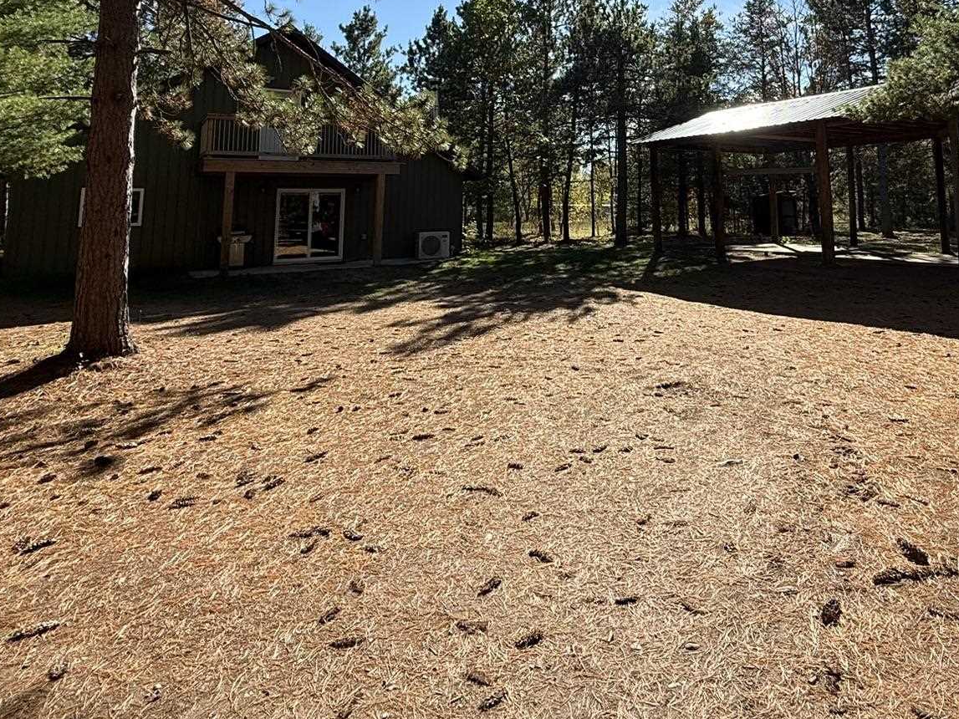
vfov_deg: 50.7
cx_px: 622
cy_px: 120
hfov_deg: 67.9
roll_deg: +1.0
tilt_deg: +7.7
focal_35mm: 25
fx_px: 693
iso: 50
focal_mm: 2.22
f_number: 2.2
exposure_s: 1/1145
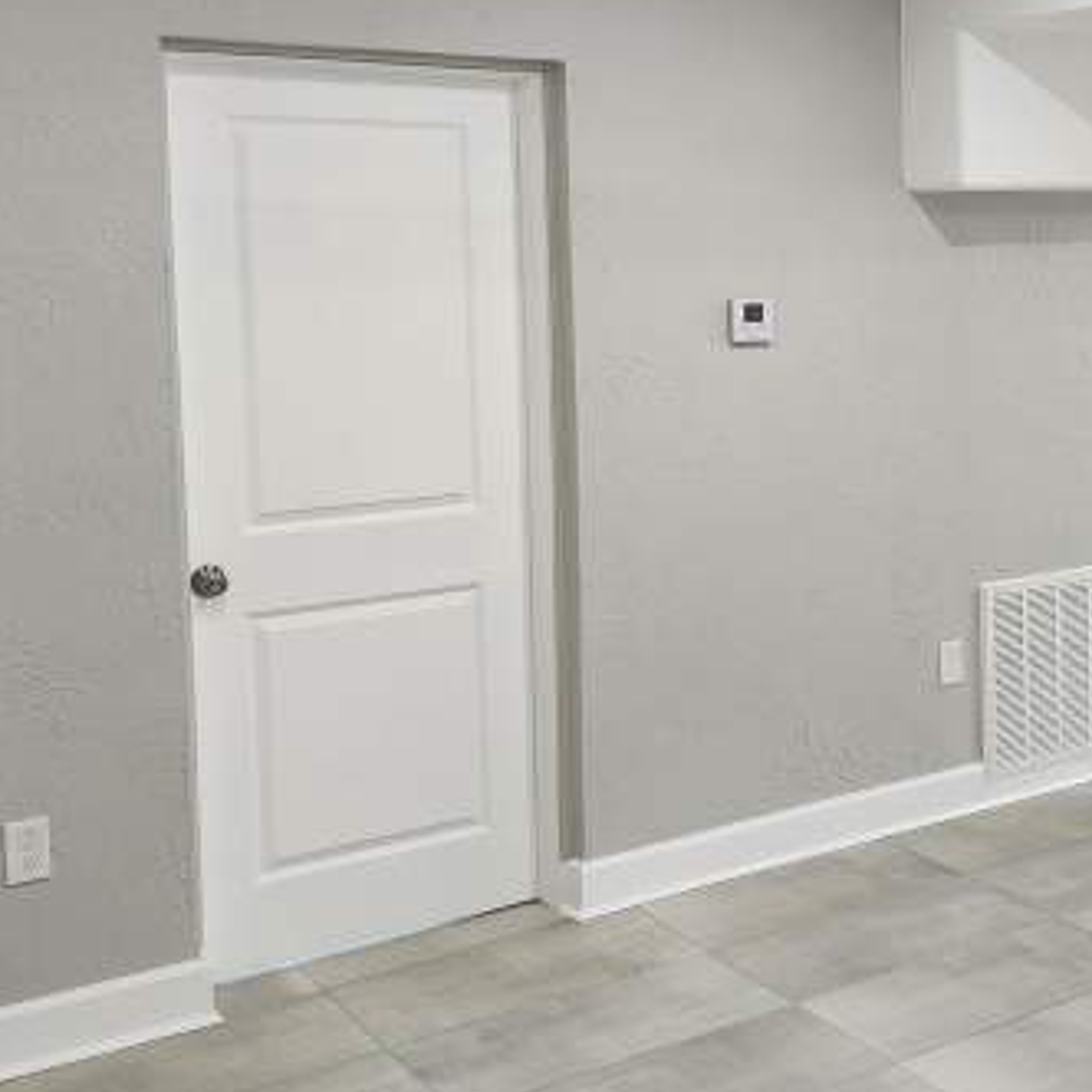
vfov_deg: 34.5
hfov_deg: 32.8
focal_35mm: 49
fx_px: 1749
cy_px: 418
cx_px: 997
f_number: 1.8
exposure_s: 1/120
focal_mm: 5.54
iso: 400
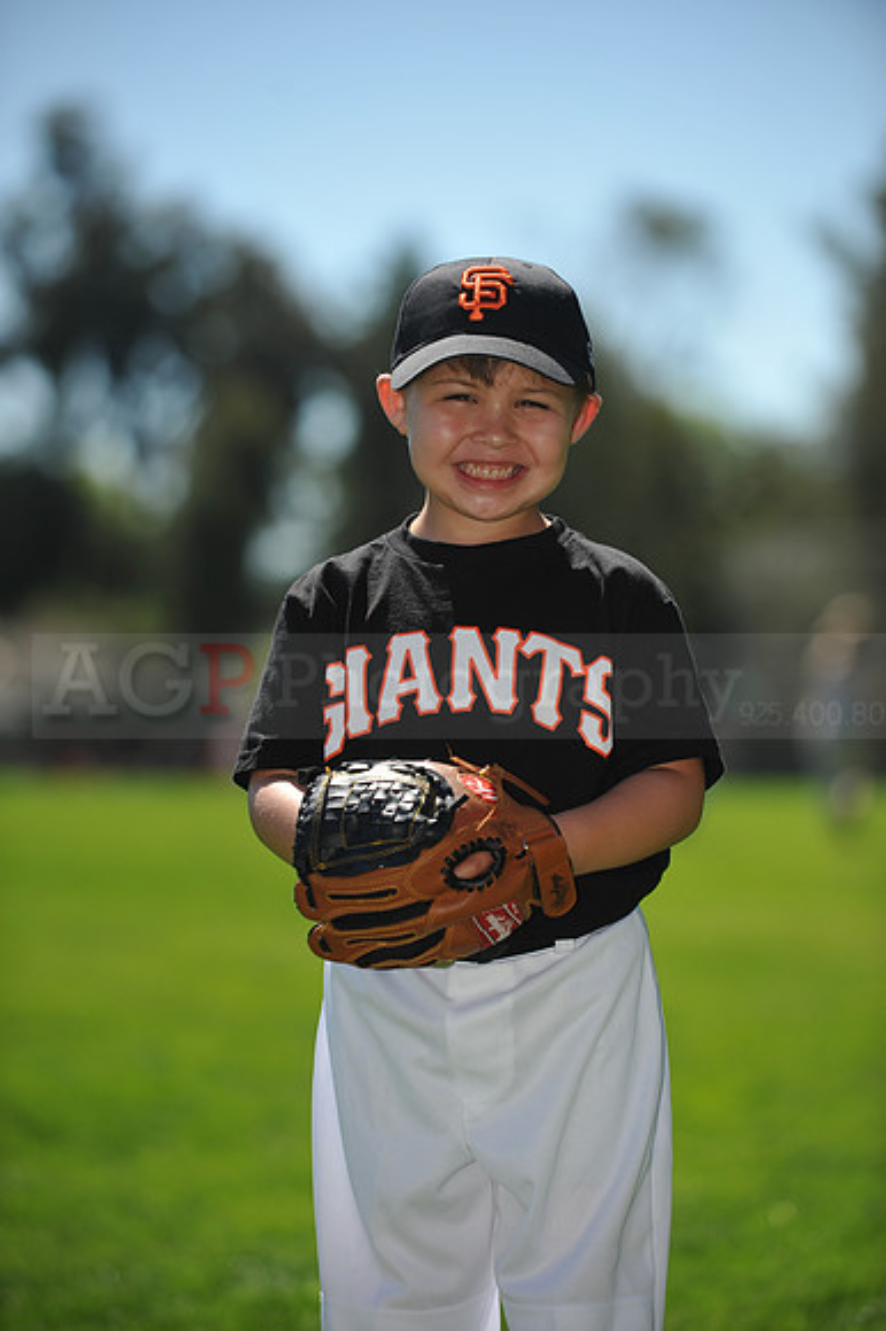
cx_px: 443
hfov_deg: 8.8
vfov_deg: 13.3
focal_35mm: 155
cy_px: 666
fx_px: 5728
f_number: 4
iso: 200
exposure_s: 1/2000
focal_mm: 155
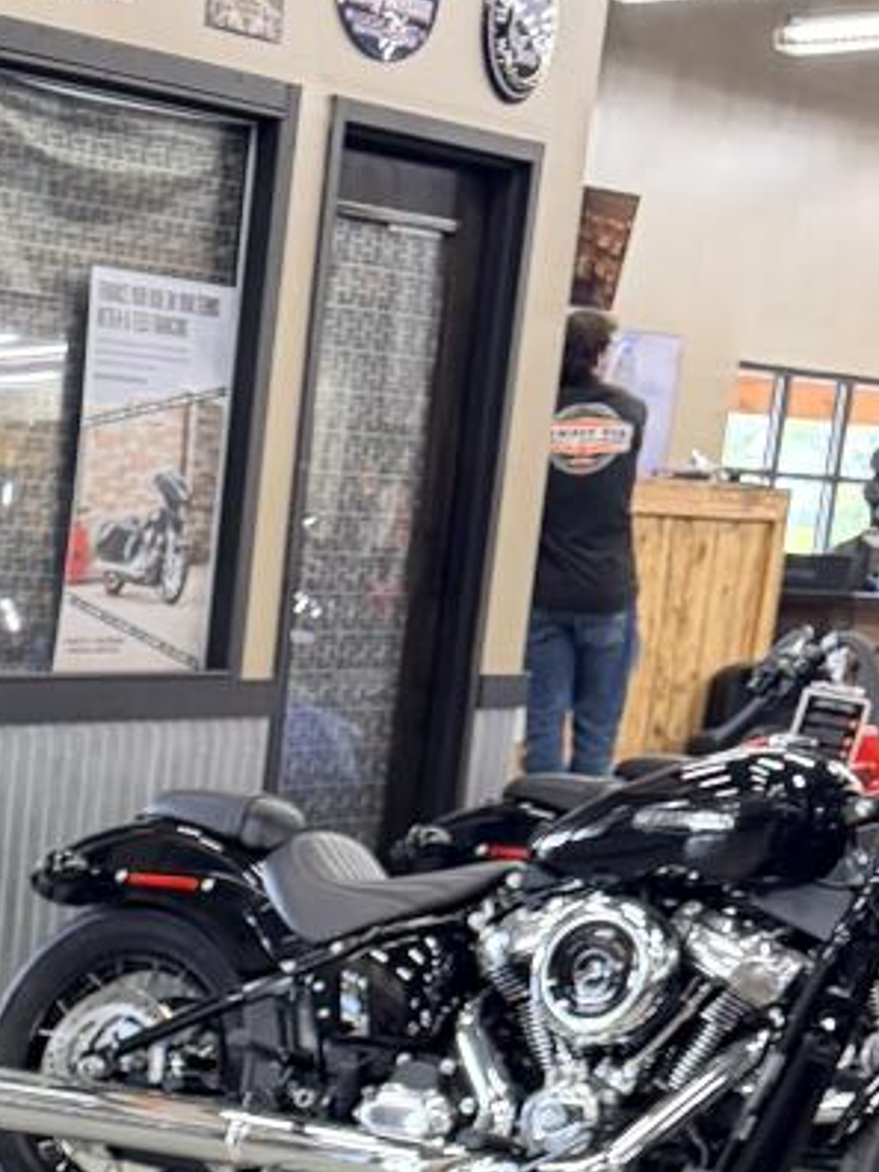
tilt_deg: -20.5
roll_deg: -1.6
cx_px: -484
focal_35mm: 91
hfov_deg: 14.9
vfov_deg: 19.1
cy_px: 1725
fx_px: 3081
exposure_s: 1/60
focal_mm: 6.76
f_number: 1.78
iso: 200
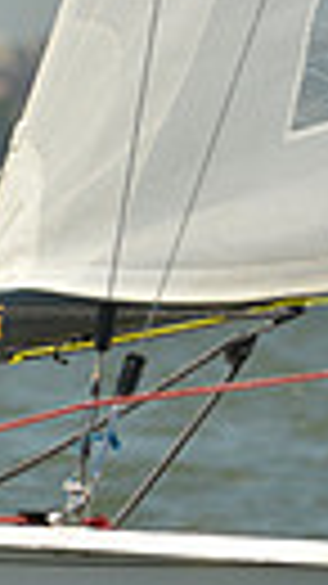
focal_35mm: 936
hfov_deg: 1.3
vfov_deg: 2.3
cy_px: 376
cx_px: -944
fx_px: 14491
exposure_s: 1/1600
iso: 280
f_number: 6.3
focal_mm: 200
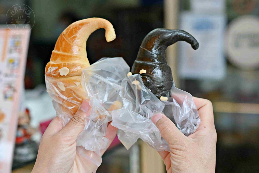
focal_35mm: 75
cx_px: 130
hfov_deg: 27.0
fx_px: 540
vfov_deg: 18.2
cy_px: 86
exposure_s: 1/200
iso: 320
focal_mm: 50
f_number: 3.2
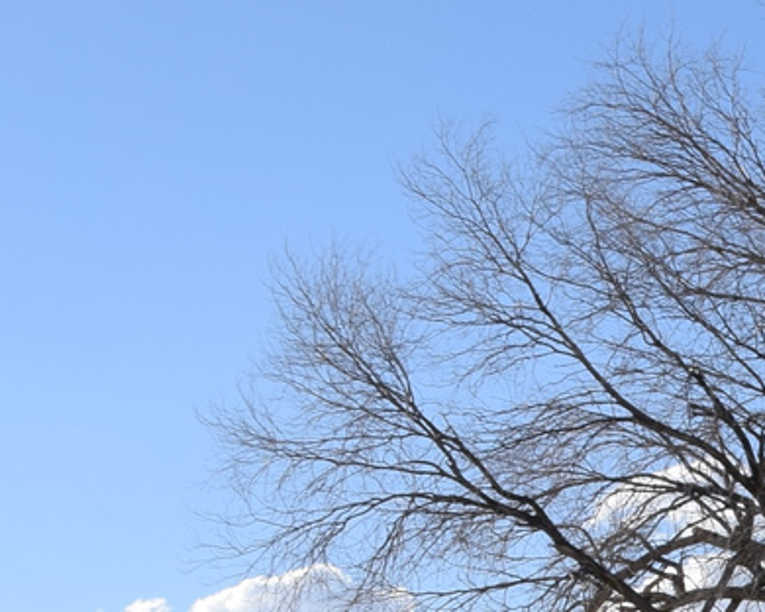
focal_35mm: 133
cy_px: 907
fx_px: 3011
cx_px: 1422
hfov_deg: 13.0
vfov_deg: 11.2
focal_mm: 18
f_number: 9
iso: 200
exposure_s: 1/320
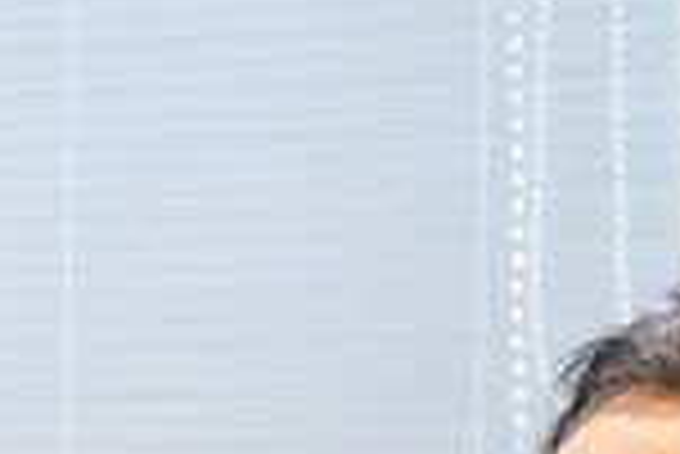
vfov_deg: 6.2
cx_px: -252
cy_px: 863
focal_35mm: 218
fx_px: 4122
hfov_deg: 9.2
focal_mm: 20.23
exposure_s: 1/80
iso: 1000
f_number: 3.4
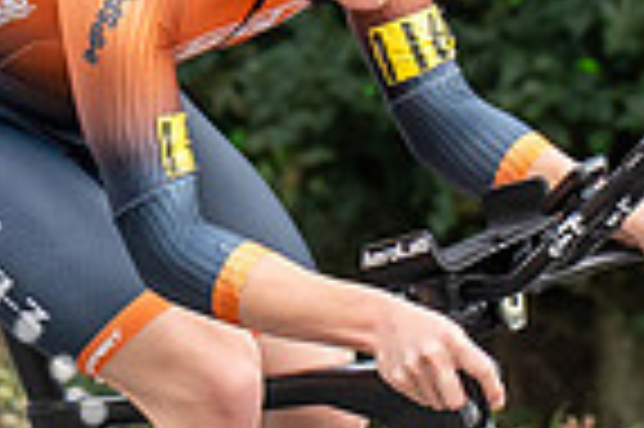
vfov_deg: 1.6
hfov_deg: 2.4
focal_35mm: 864
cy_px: 217
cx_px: 350
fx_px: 15438
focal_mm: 93
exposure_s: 1/1000
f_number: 4
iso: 500
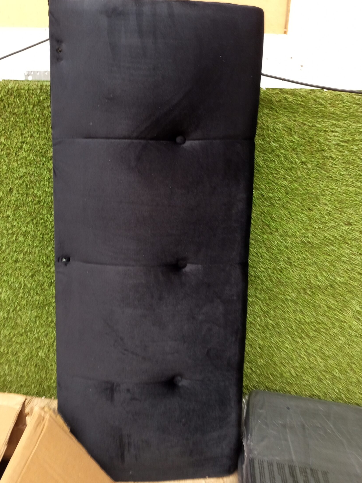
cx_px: 161
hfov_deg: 49.7
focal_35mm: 28
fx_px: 390
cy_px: 205
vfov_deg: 63.1
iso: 241
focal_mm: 5.24
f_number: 1.7
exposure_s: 1/50
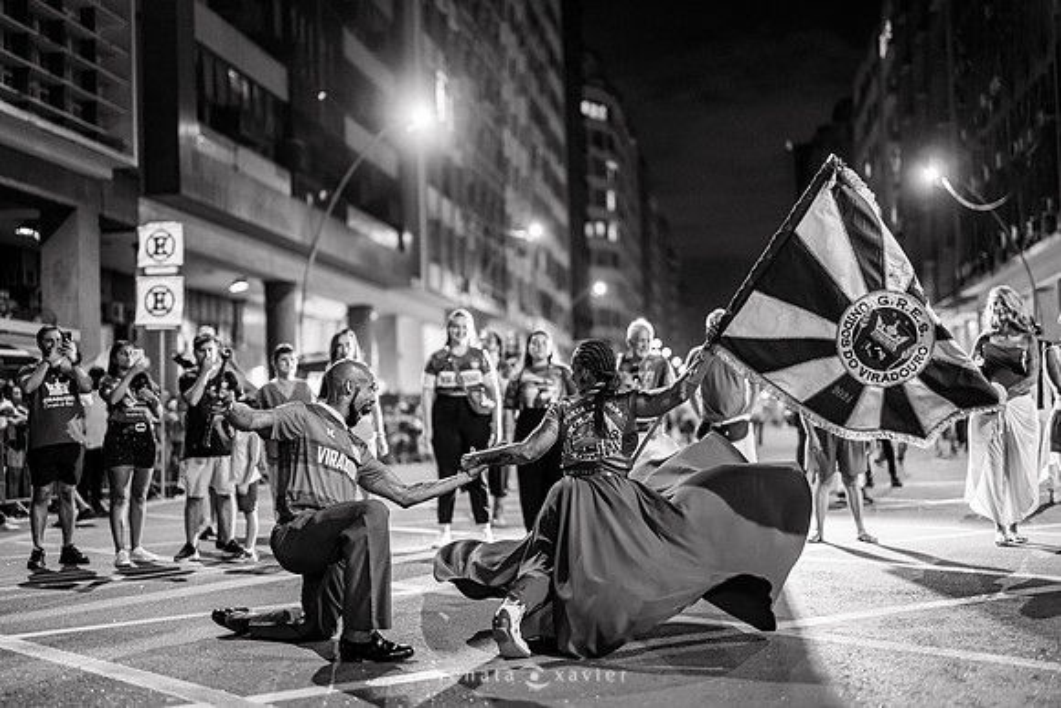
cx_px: 530
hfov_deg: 39.6
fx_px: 1474
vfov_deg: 27.0
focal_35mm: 50
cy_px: 354
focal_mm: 50
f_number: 1.2
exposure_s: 1/320
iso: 2500
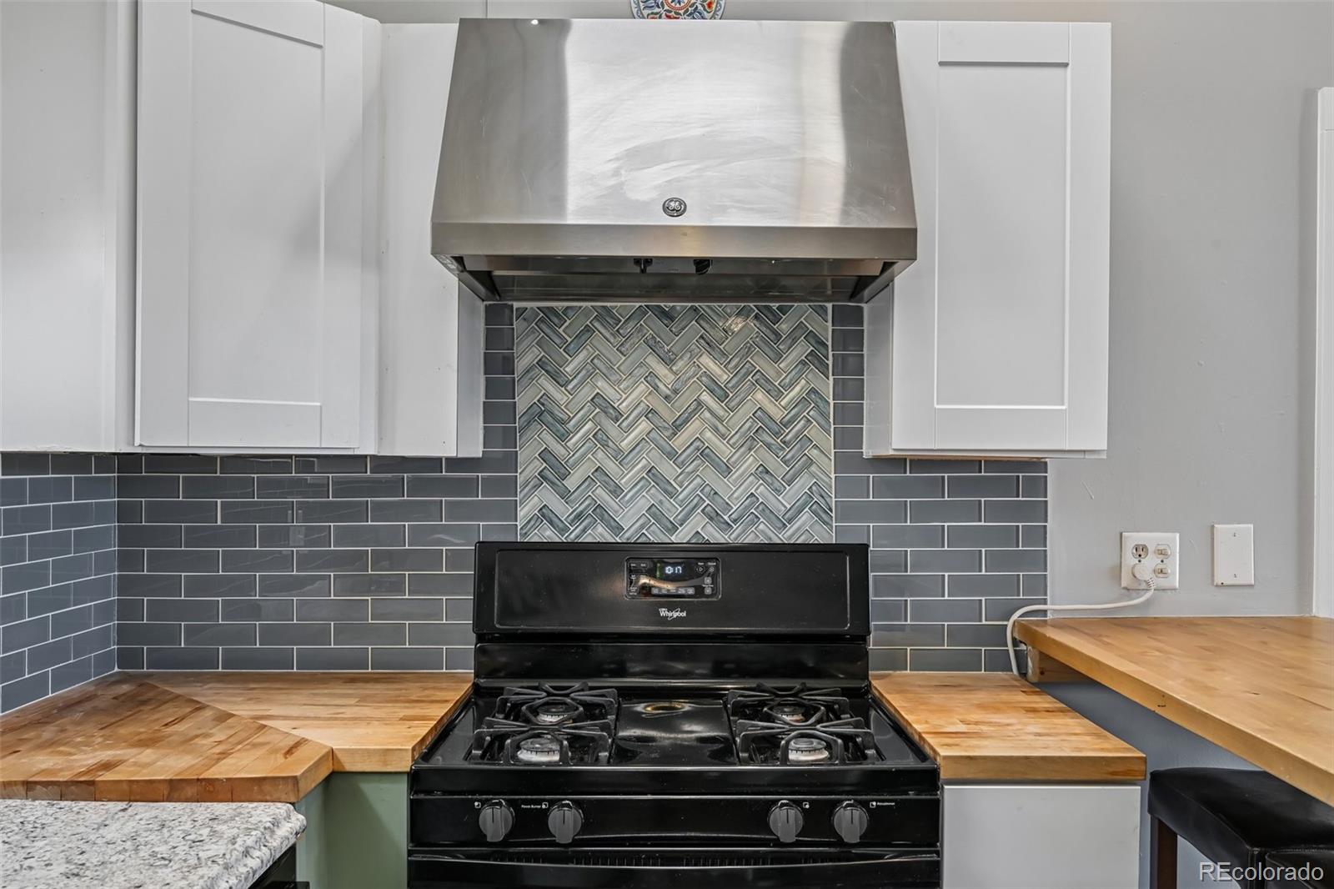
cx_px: 667
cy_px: 444
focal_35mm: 30
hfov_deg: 61.9
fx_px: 1111
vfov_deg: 43.6
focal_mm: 30
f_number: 10
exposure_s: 1/6
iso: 400
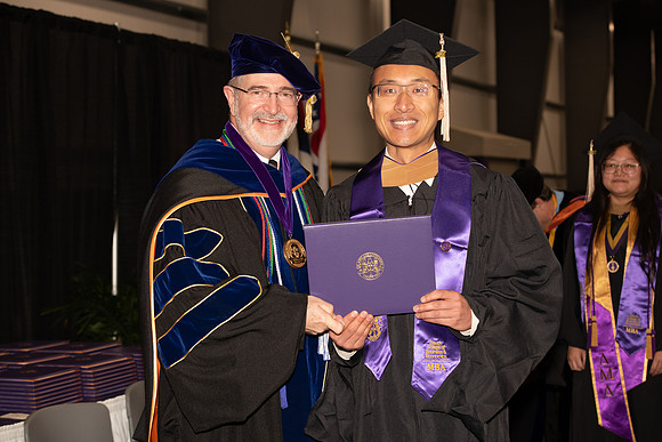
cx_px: 331
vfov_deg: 19.5
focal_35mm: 70
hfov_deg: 28.8
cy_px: 221
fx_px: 1287
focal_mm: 70
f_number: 5.6
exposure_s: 1/200
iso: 1000
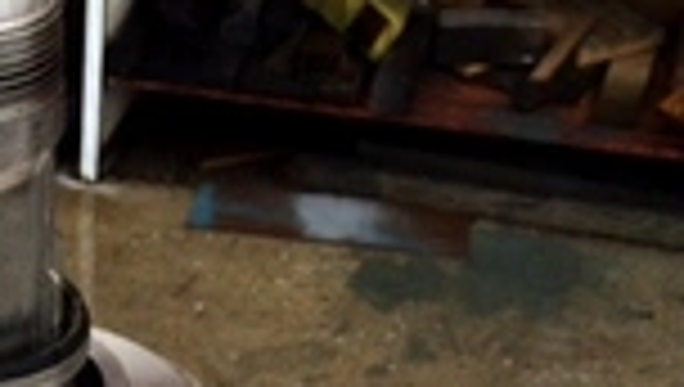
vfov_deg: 12.1
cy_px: 837
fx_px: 1562
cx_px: 14
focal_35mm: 86
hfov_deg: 23.7
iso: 32
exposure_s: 1/130
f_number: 2.2
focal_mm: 4.12
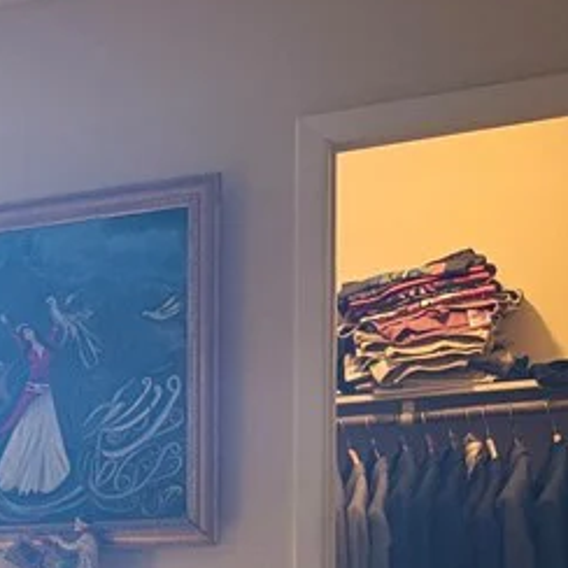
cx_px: -584
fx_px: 1652
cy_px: 712
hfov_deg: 15.4
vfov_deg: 18.3
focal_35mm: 89
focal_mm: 6.76
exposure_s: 1/198
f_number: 1.78
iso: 200
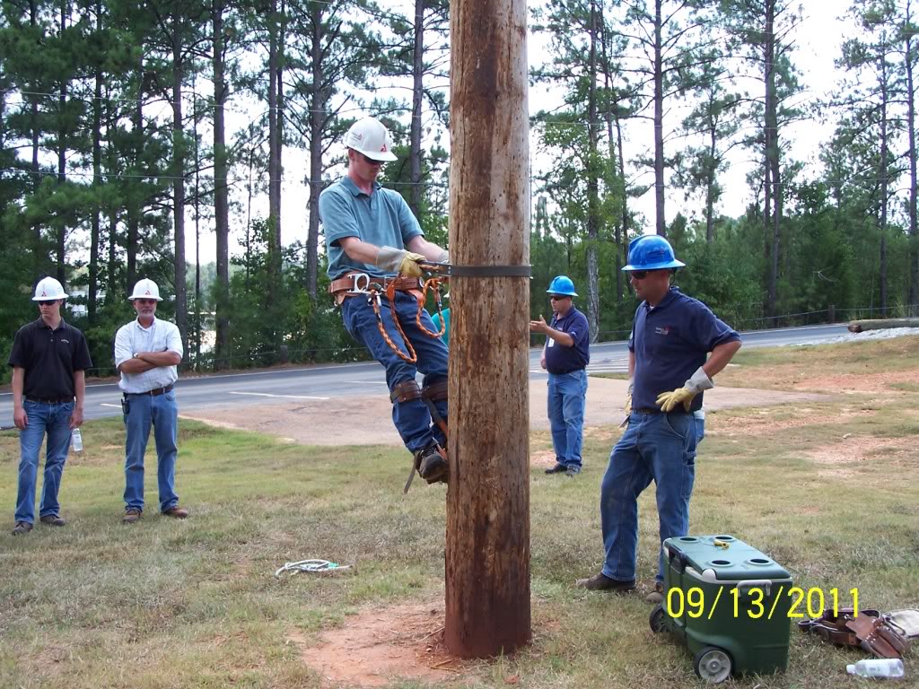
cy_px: 344
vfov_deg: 33.6
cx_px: 460
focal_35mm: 43
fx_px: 1142
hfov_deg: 43.9
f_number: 2.8
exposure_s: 1/250
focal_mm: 7.1
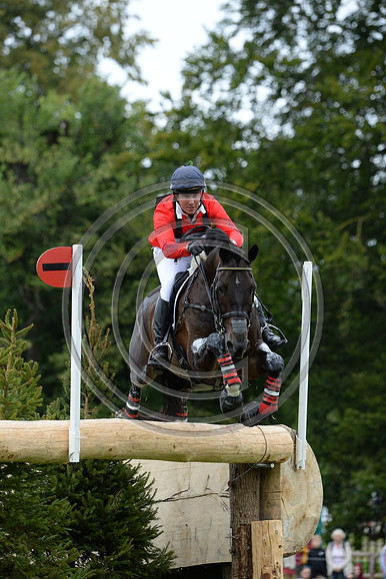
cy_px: 290
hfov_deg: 4.6
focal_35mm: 300
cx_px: 193
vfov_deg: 6.9
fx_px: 4830
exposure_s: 1/1000
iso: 1000
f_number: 6.3
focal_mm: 300
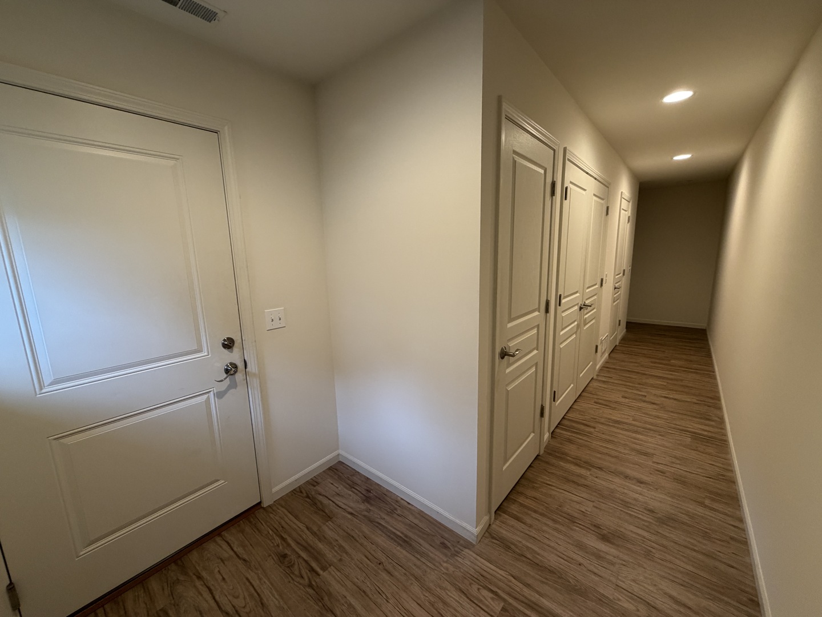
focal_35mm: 14
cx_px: 411
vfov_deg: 85.7
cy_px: 308
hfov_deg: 102.1
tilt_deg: -10.3
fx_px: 332
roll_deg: +1.7
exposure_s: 1/60
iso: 250
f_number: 2.2
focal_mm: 2.22
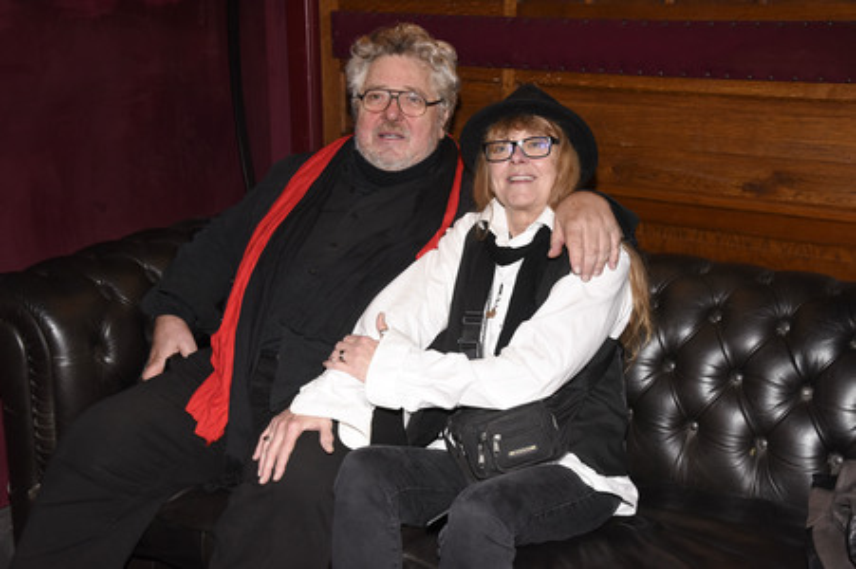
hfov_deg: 39.6
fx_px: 1188
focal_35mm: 50
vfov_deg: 27.0
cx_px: 428
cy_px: 284
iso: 2500
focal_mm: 50
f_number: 6.3
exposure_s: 1/60
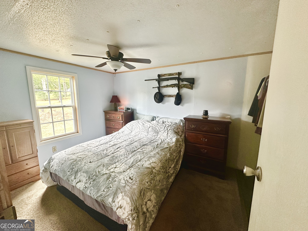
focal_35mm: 14
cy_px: 116
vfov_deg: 85.7
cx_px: 154
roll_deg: +0.7
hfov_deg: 102.1
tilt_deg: -8.9
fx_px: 125
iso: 200
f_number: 2.2
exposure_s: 1/60
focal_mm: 2.22
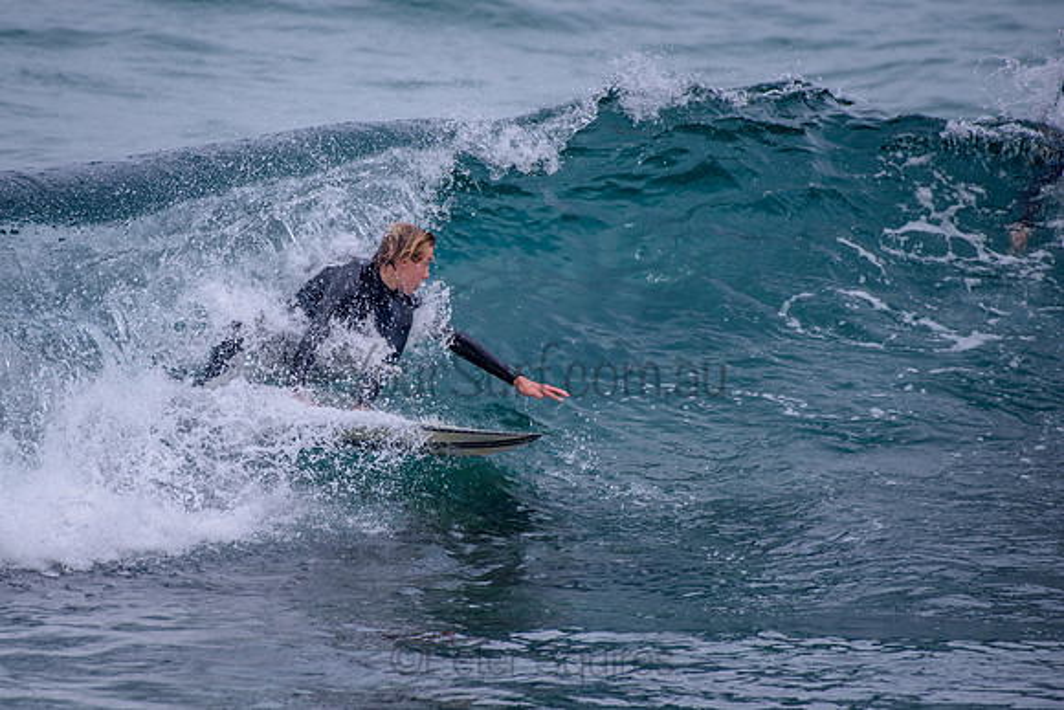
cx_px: 412
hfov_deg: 3.4
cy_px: 357
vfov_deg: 2.2
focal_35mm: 613
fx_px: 18122
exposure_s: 1/2000
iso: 180
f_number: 5.6
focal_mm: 500
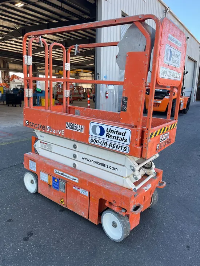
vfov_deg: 67.3
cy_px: 133
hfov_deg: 53.1
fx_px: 200
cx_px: 100
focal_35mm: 26
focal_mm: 5.1
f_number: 1.6
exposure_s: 1/369
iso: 50
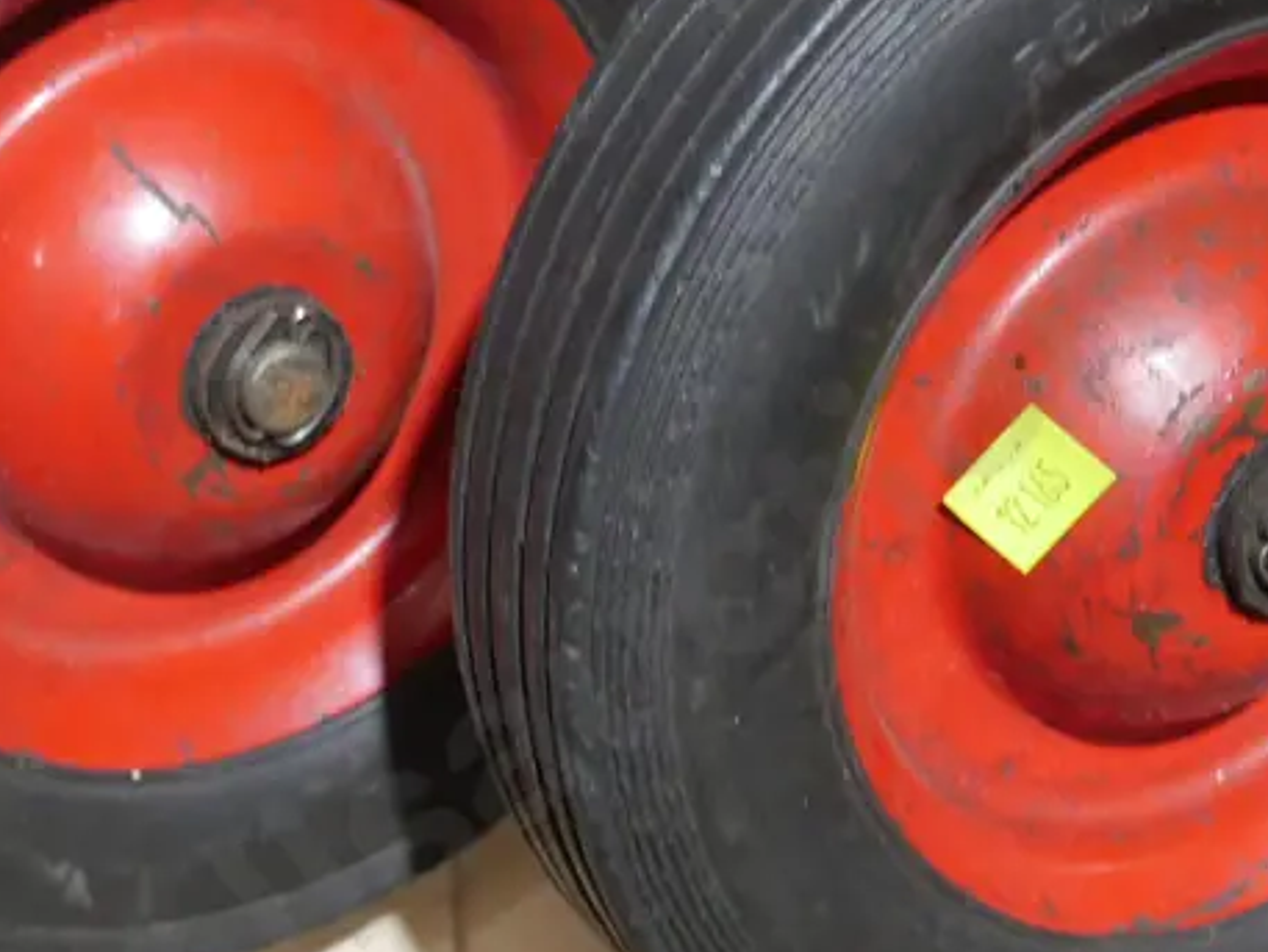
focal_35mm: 103
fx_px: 3774
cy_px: 658
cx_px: 644
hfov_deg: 19.1
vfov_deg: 14.3
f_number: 5.1
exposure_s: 1/60
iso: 1250
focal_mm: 23
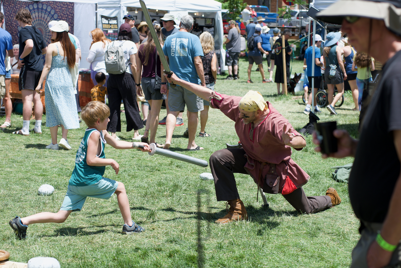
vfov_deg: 17.1
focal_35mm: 80
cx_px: 200
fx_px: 891
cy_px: 134
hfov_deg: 25.4
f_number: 5.6
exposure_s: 1/640
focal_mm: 80
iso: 200
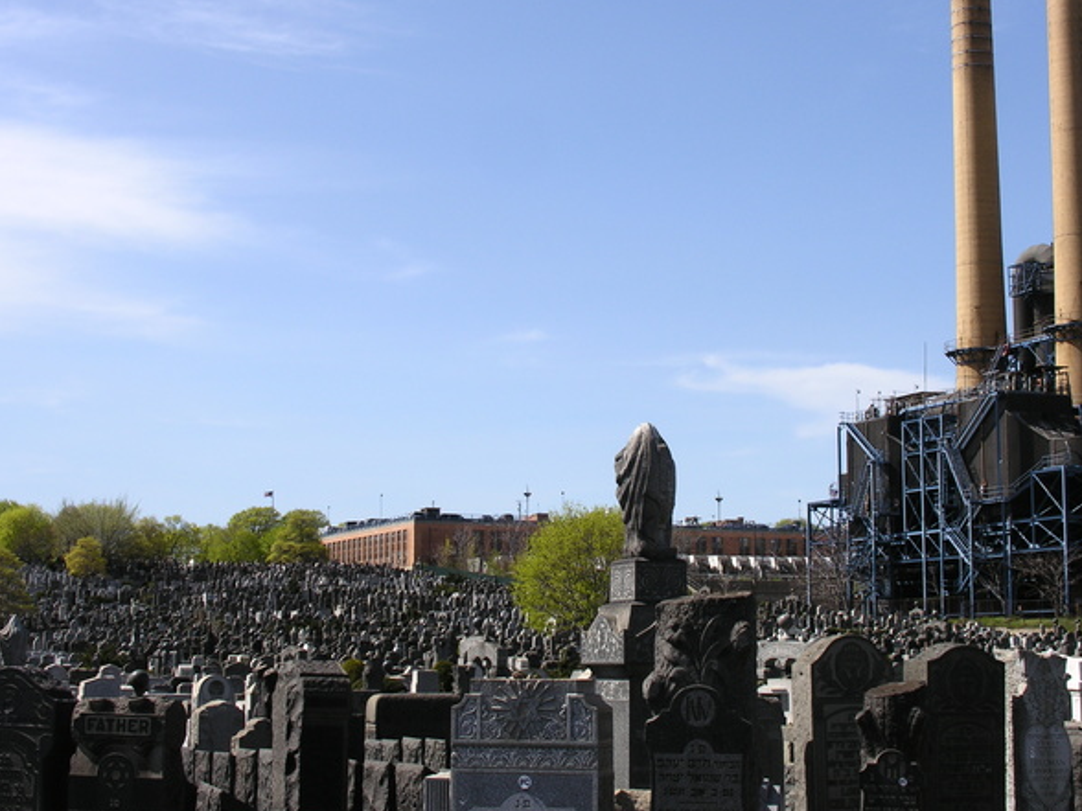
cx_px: 578
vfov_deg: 23.6
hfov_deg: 31.2
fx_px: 1938
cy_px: 392
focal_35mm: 62
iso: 50
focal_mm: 11.8
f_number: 7.6
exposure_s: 1/185
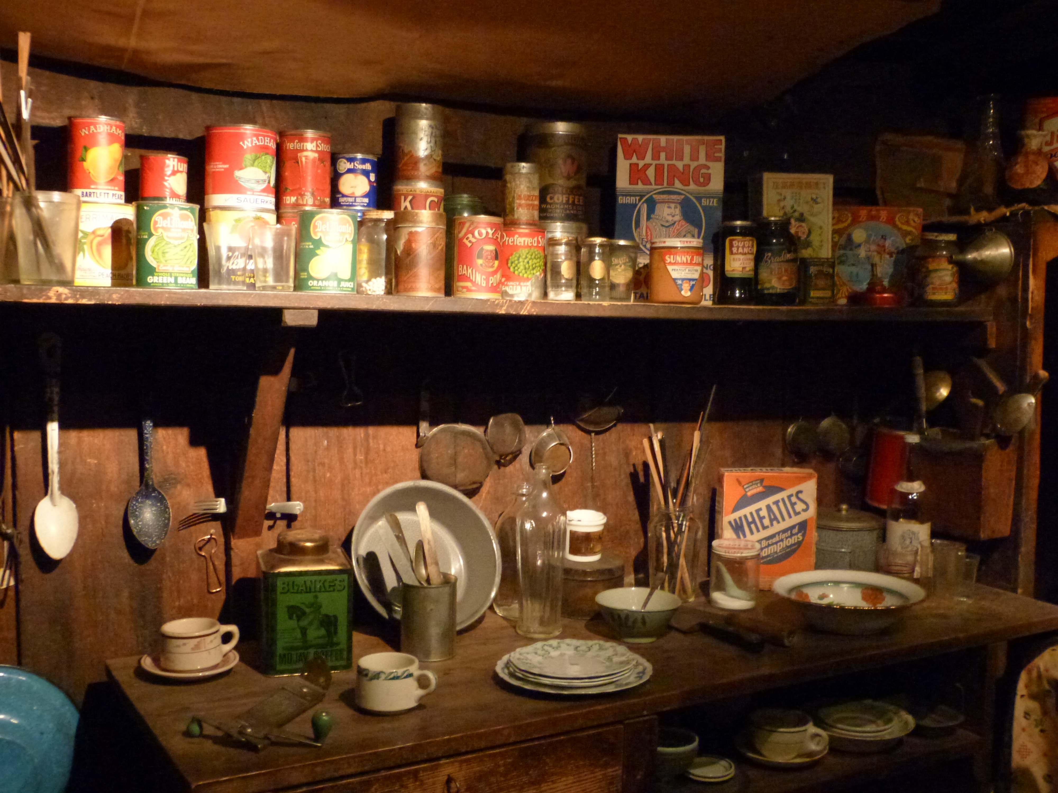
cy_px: 396
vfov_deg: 36.0
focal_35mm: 40
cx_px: 529
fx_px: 1223
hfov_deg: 46.8
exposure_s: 1/13
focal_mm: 7.1
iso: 800
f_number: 3.1
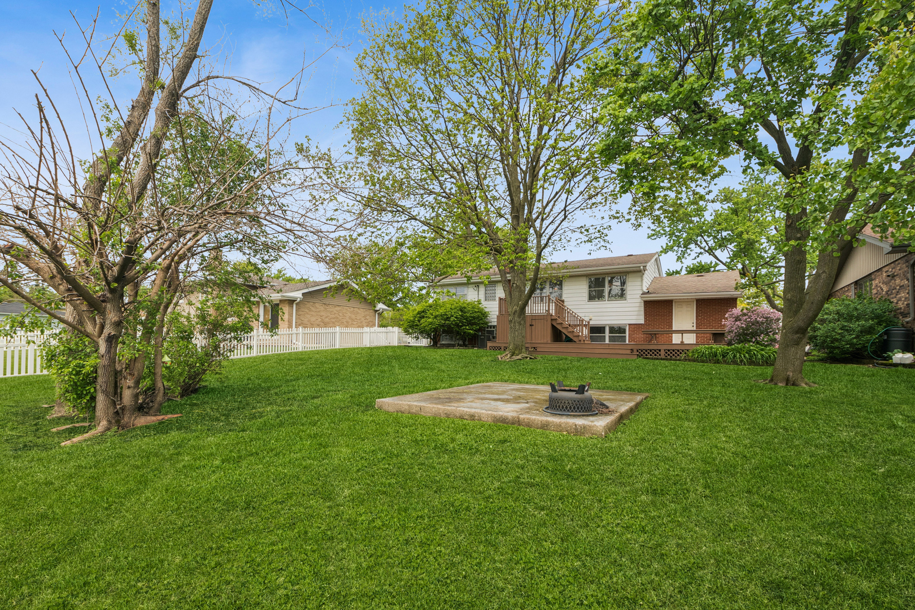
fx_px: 381
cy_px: 305
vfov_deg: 77.3
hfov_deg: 100.4
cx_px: 458
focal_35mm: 15
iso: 250
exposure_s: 1/250
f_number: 8
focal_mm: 10
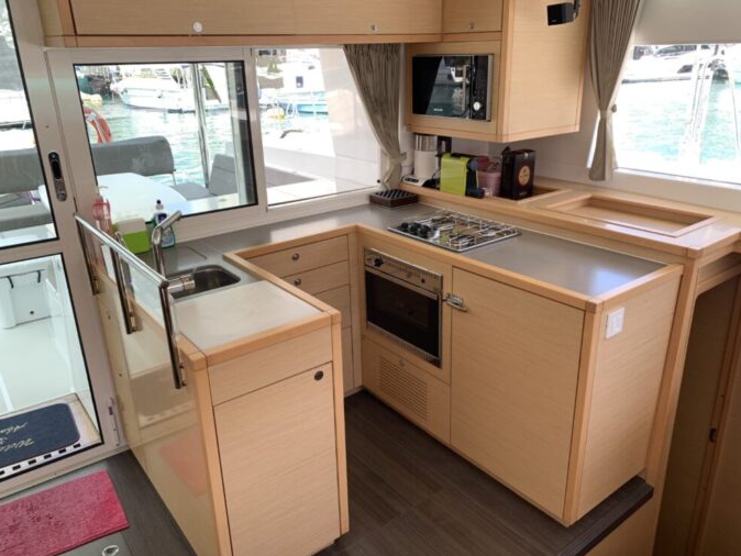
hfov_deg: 65.3
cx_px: 379
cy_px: 280
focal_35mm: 27
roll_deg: +0.9
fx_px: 578
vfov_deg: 51.4
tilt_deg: -19.8
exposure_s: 1/121
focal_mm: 4.25
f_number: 1.8
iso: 80
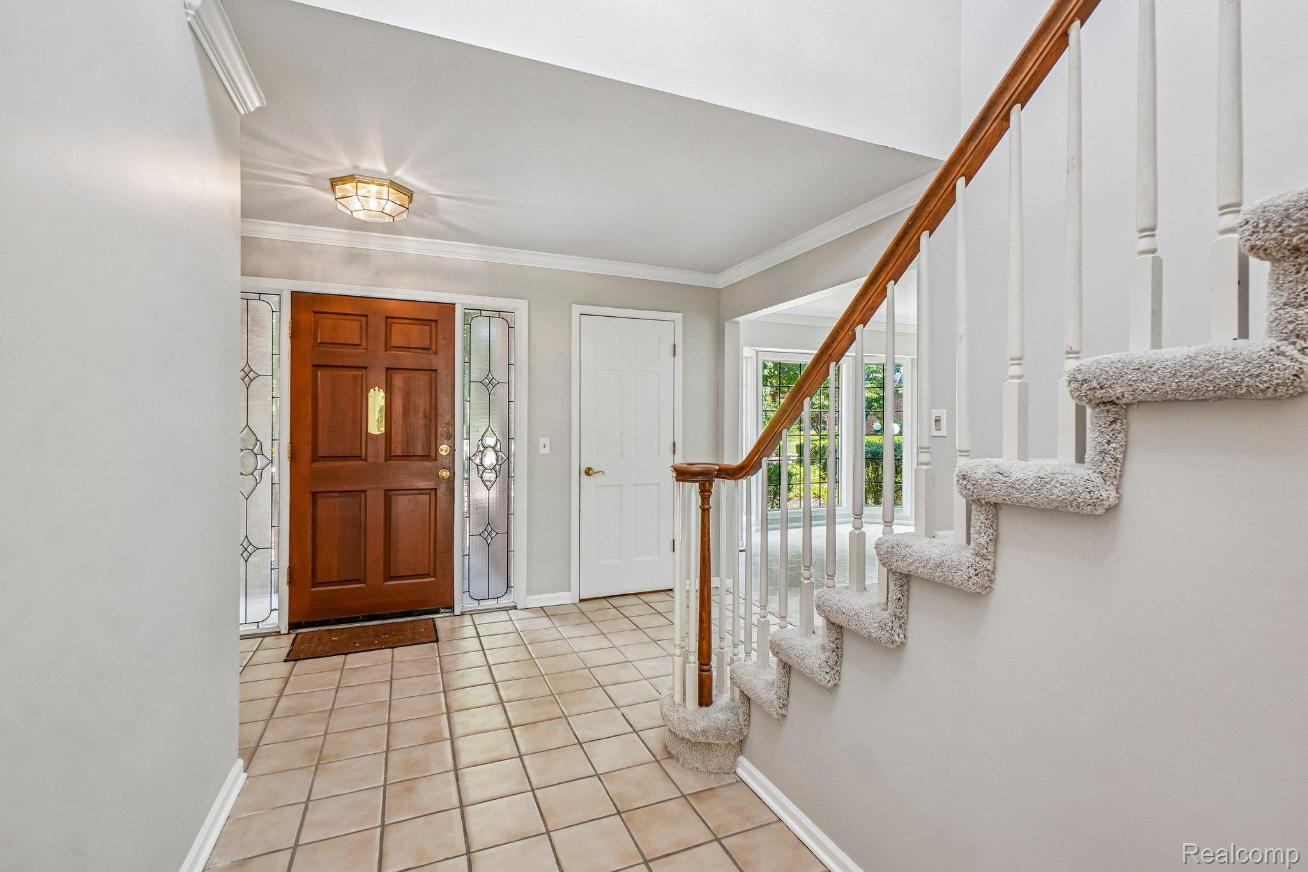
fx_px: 545
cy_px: 436
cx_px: 654
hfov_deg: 100.4
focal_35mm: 15
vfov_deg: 77.3
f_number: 8
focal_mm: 10
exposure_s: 1/15
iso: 400
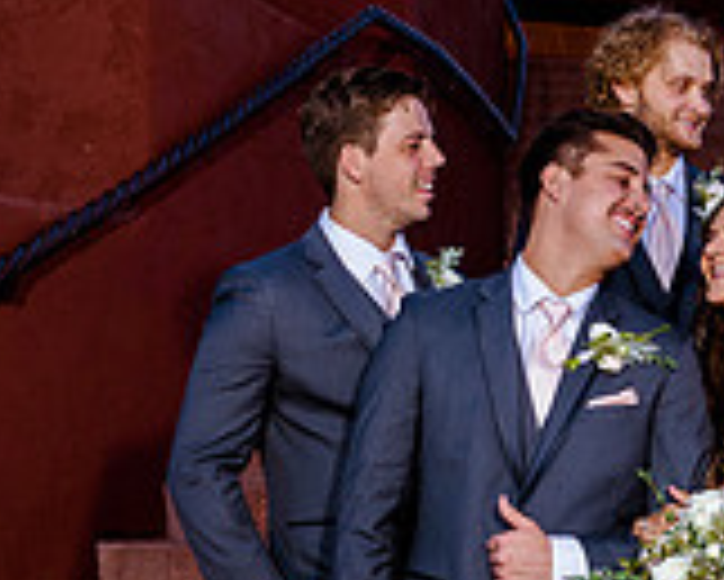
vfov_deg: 14.5
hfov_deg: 18.1
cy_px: 608
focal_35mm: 104
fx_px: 2230
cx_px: 671
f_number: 8
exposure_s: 1/160
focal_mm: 24
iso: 200
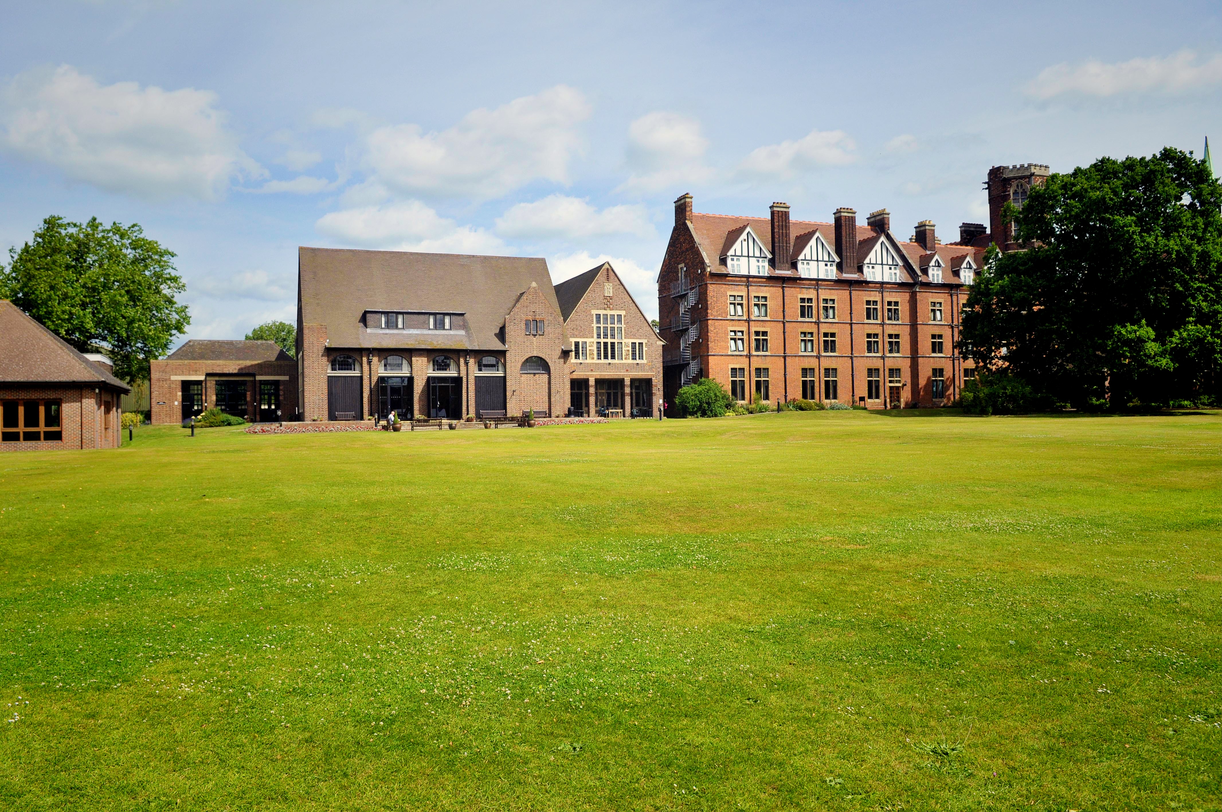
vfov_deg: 50.3
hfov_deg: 70.5
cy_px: 406
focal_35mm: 26
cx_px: 611
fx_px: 865
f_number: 7.1
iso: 400
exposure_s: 1/1600
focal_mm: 17
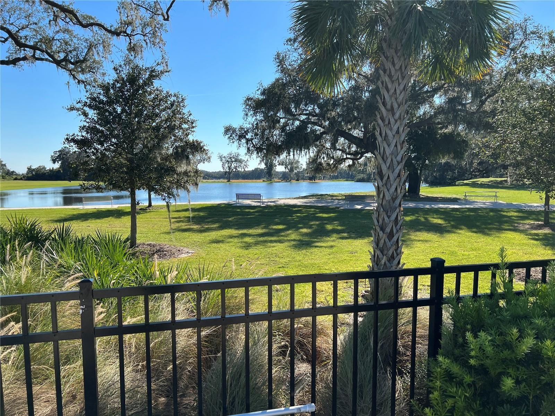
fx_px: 417
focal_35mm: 26
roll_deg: +1.8
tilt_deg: -4.1
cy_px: 208
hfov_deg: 67.3
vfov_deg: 53.1
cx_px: 278
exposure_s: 1/3968
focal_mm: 5.7
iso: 50
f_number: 1.5
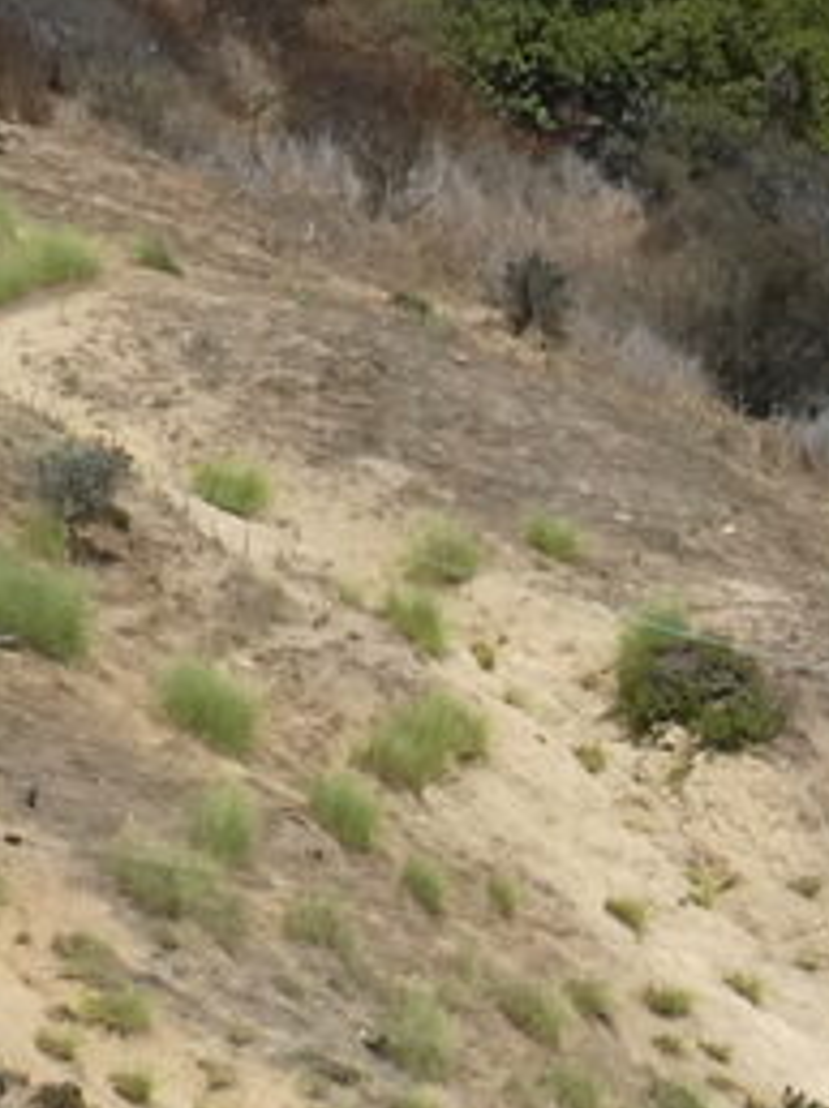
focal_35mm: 335
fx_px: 10715
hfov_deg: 4.4
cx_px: 1405
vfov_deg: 5.9
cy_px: 1048
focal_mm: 9.6
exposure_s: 1/400
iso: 80
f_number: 5.6
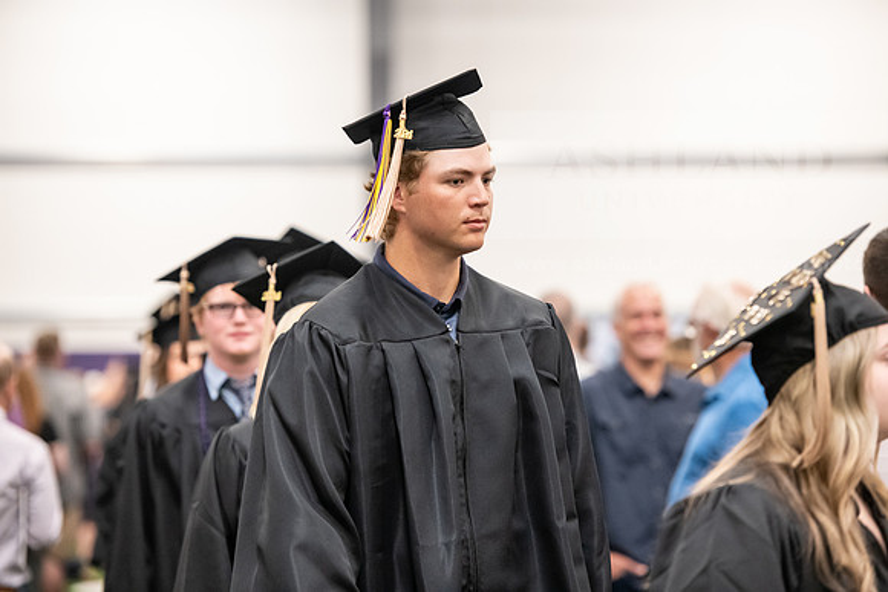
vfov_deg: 9.5
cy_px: 296
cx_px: 444
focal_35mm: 145
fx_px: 3577
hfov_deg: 14.2
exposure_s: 1/200
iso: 3200
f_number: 3.2
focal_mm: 145
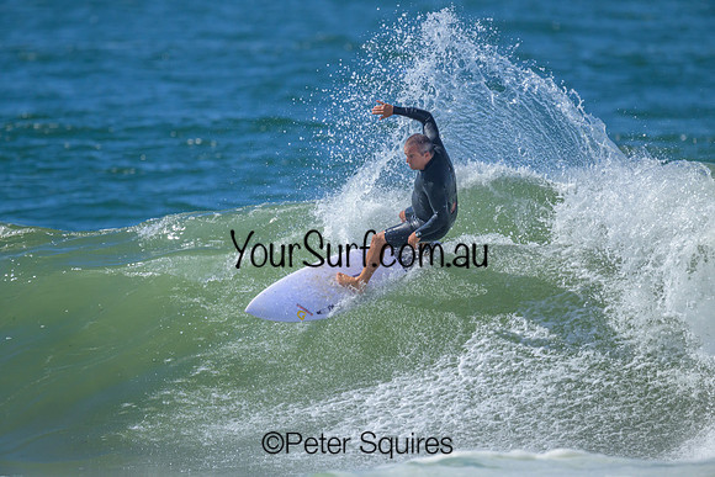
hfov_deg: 1.8
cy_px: 238
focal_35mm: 1120
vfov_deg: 1.2
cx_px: 358
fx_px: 22249
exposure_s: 1/4000
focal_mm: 1120
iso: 1100
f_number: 9
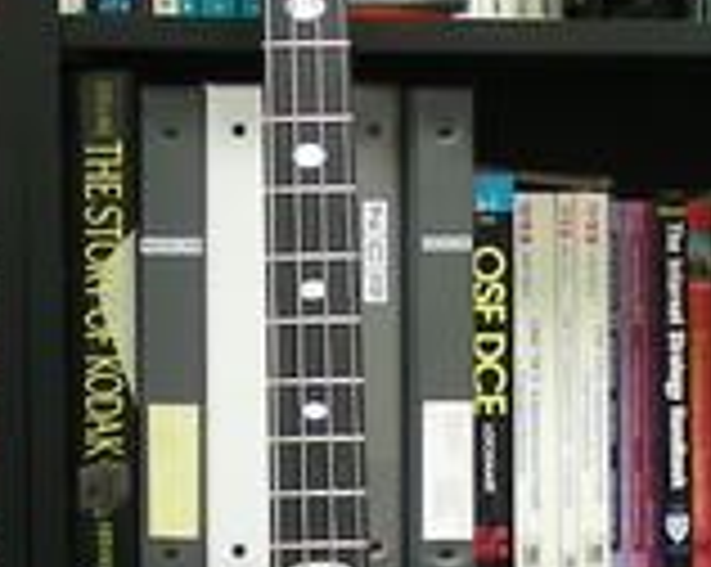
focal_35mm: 188
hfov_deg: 10.3
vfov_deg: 8.1
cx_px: 400
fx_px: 3951
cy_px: 706
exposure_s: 1/5
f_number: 3.5
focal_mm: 6.3
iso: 50
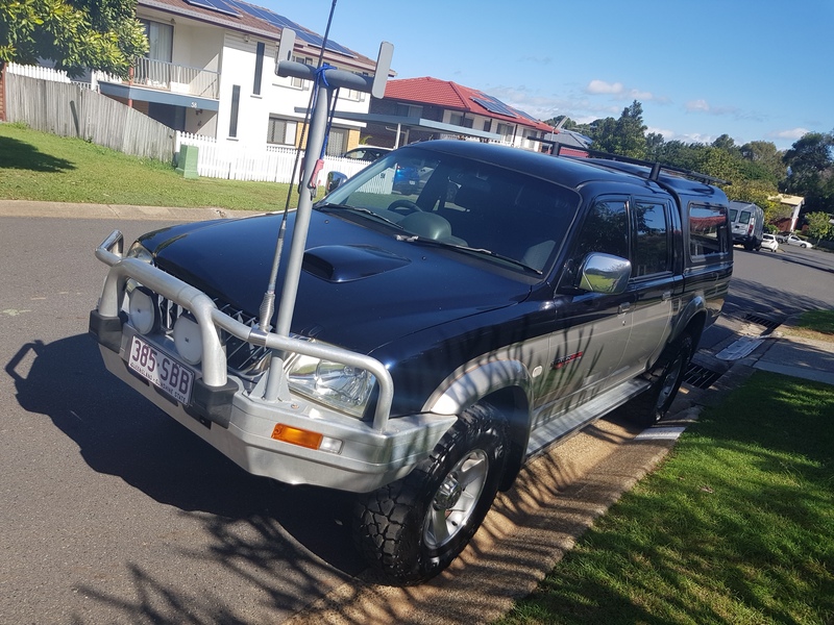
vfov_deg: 53.1
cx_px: 417
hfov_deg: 67.3
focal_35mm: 26
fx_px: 626
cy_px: 312
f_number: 1.7
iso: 40
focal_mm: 4.2
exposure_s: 1/1596
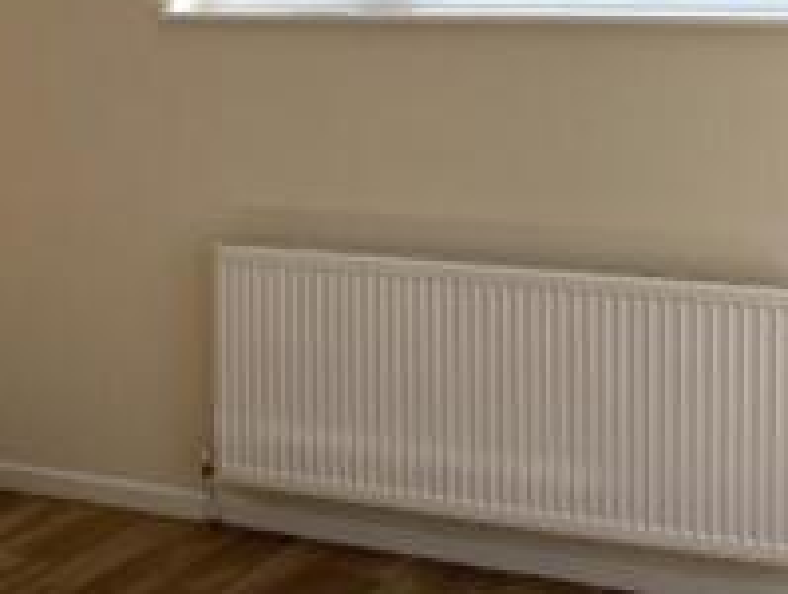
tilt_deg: -2.9
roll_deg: +0.2
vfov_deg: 19.1
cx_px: 172
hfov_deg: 25.2
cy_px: 65
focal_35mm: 76
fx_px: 1733
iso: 32
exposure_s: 1/585
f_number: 1.8
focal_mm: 4.25
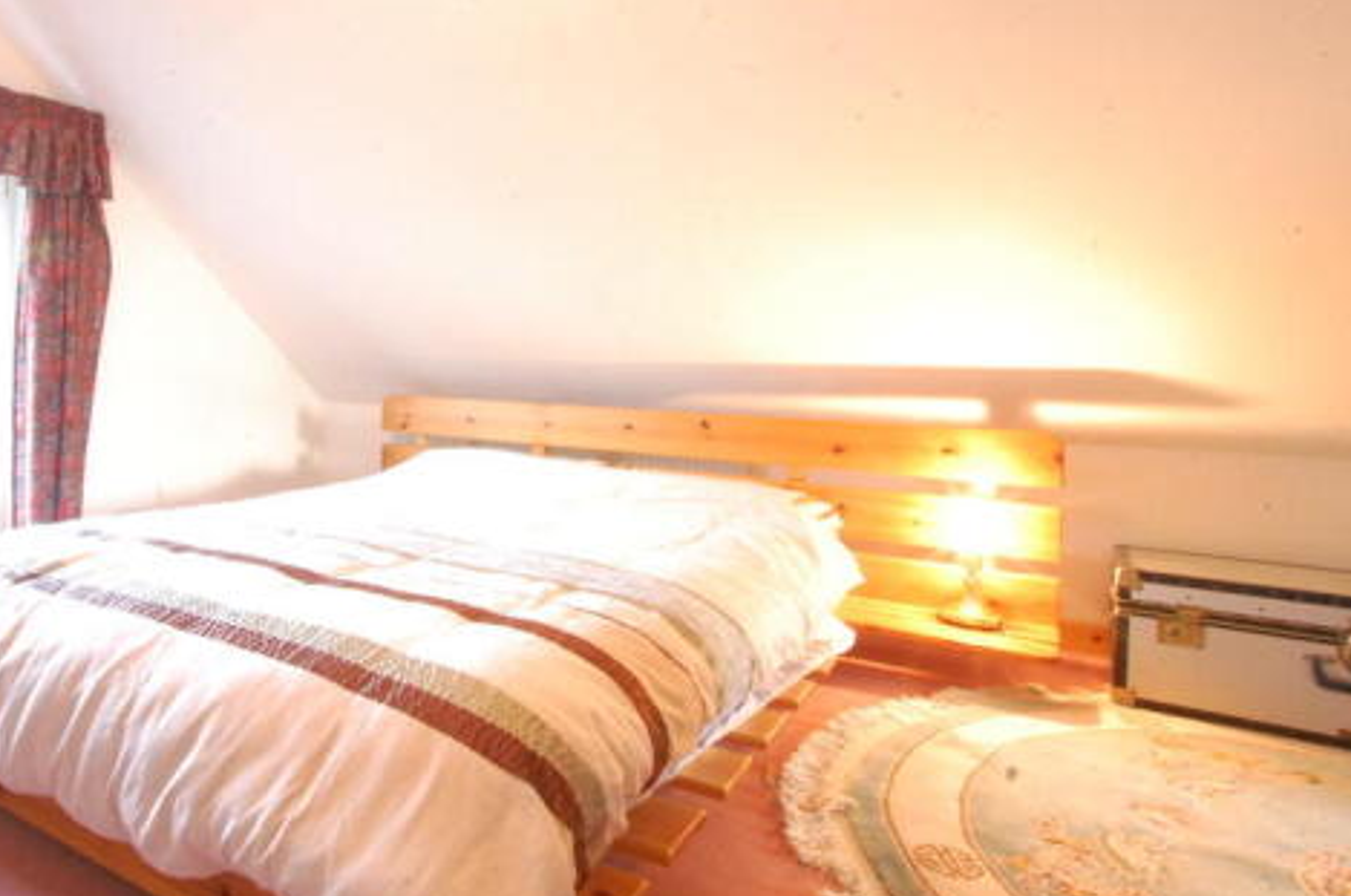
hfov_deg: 78.7
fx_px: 787
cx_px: 452
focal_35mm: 21
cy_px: 366
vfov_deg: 58.9
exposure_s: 2
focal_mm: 10
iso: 1600
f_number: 22
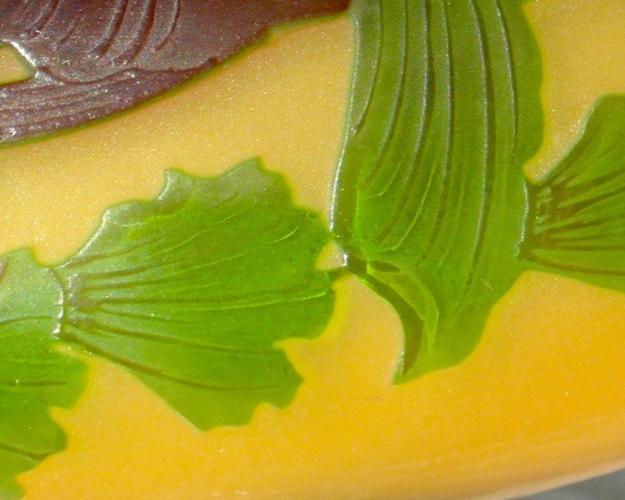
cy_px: -88
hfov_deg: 8.6
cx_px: 742
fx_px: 4089
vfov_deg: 7.0
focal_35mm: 221
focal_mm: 14.3
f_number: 5.6
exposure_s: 1/250
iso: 80
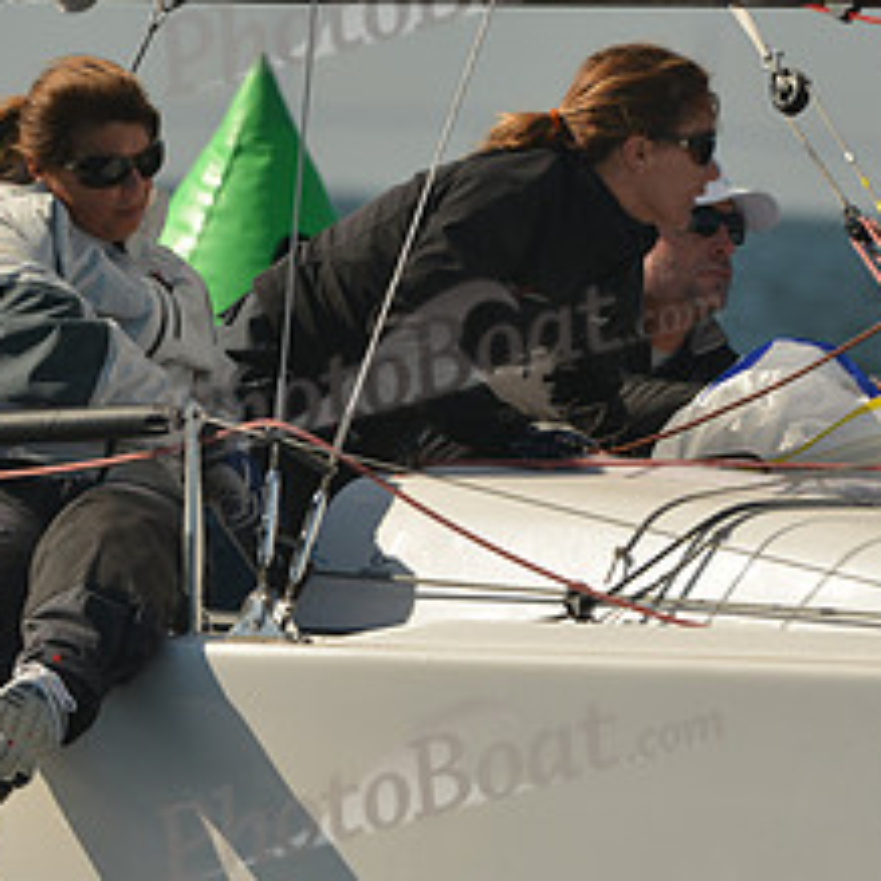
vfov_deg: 2.1
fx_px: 24619
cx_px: -48
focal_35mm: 855
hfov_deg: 2.0
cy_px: 630
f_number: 9
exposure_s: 1/1250
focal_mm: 380
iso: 320
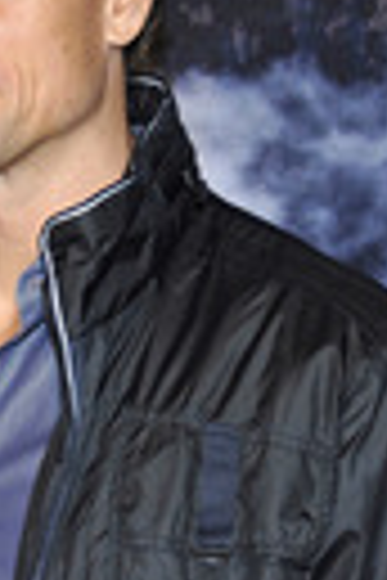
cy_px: 531
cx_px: -144
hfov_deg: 6.8
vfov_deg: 10.2
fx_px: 3241
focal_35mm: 201
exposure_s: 1/125
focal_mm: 65
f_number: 5.6
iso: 640
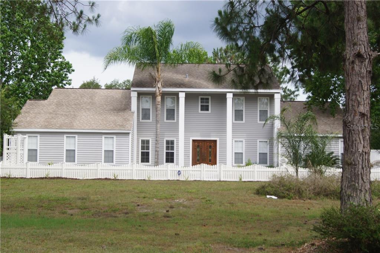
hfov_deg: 37.9
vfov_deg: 25.7
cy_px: 126
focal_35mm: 52
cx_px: 190
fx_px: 554
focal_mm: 35
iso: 100
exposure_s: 1/80
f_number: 11
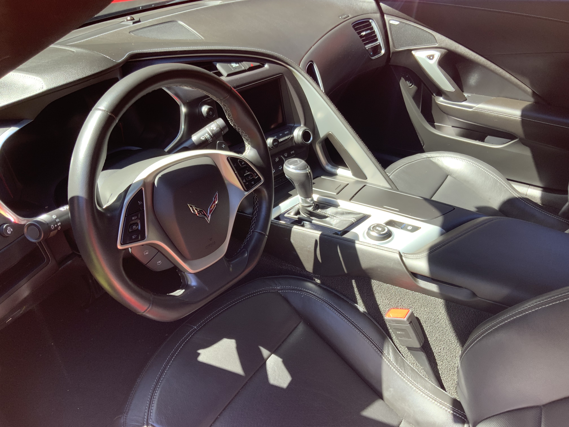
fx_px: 477
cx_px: 284
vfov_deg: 48.2
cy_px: 214
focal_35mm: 29
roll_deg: -7.0
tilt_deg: -36.0
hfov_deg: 61.7
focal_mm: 3
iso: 32
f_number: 1.8
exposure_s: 1/122
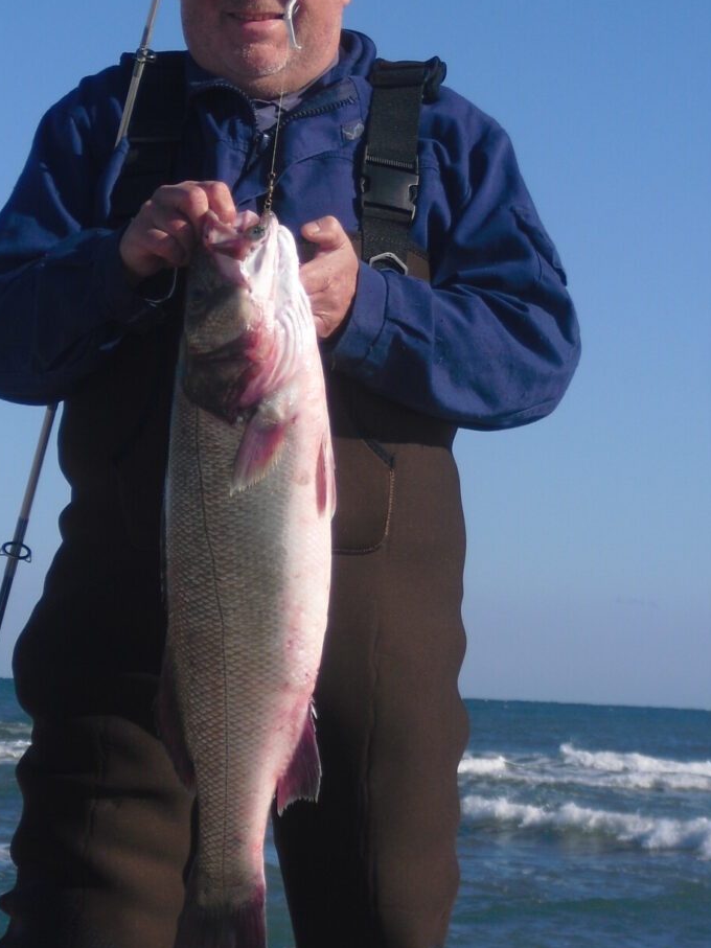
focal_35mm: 168
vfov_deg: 11.8
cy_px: 452
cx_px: 262
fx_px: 4602
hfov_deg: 8.8
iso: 64
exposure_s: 1/400
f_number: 5.6
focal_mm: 18.9
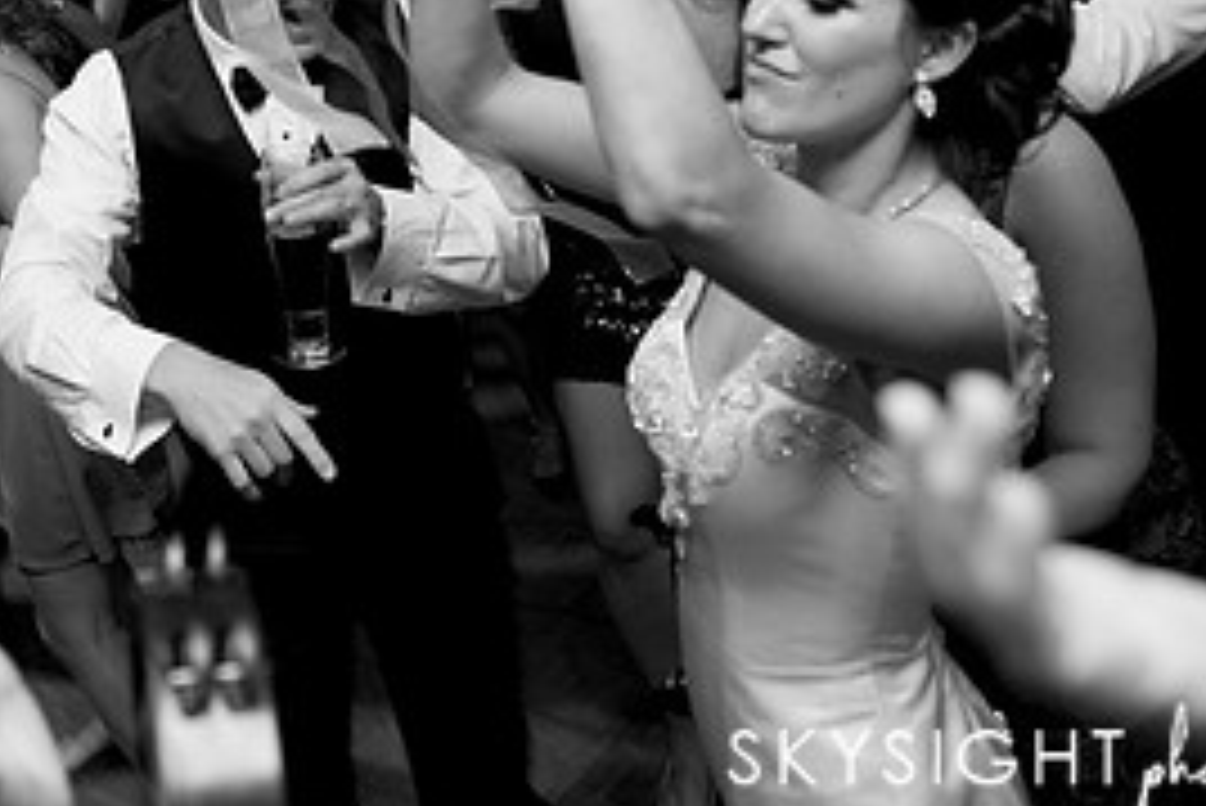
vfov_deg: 24.8
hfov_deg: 36.6
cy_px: -2
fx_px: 1743
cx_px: 212
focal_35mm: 52
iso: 640
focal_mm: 24
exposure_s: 1/60
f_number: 2.8
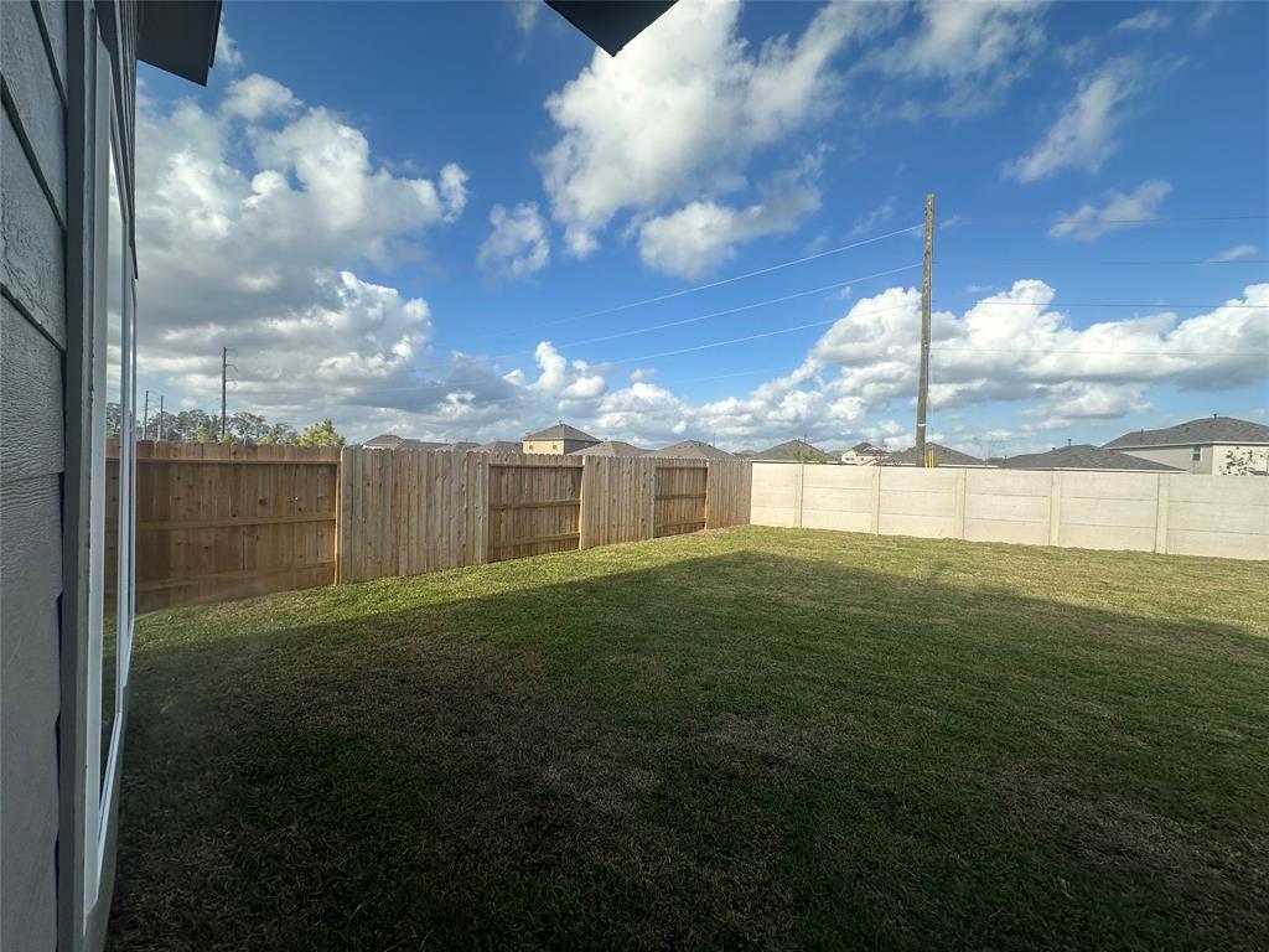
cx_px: 634
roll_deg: -1.8
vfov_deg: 85.7
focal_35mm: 14
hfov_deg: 102.1
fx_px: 513
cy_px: 476
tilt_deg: -1.2
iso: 50
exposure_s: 1/2506
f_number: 2.2
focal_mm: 2.22
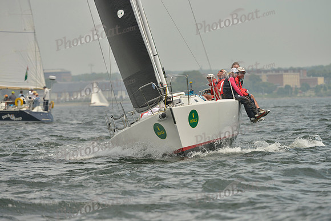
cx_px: 166
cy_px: 110
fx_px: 3219
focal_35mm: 350
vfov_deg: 3.9
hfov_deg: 5.9
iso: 280
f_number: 7.1
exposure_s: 1/1250
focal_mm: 350
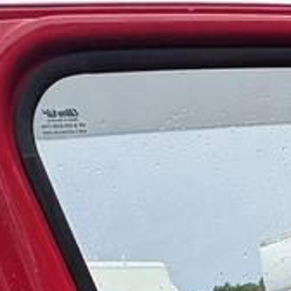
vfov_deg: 19.9
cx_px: 340
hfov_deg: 24.0
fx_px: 628
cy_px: 508
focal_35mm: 66
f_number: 2.2
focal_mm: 2.22
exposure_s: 1/314
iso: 40
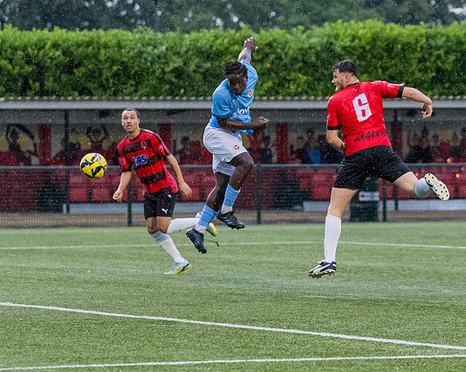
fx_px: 3729
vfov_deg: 5.7
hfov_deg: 7.1
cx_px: 320
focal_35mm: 270
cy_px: 213
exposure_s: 1/1250
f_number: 2.8
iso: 4000
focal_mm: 105
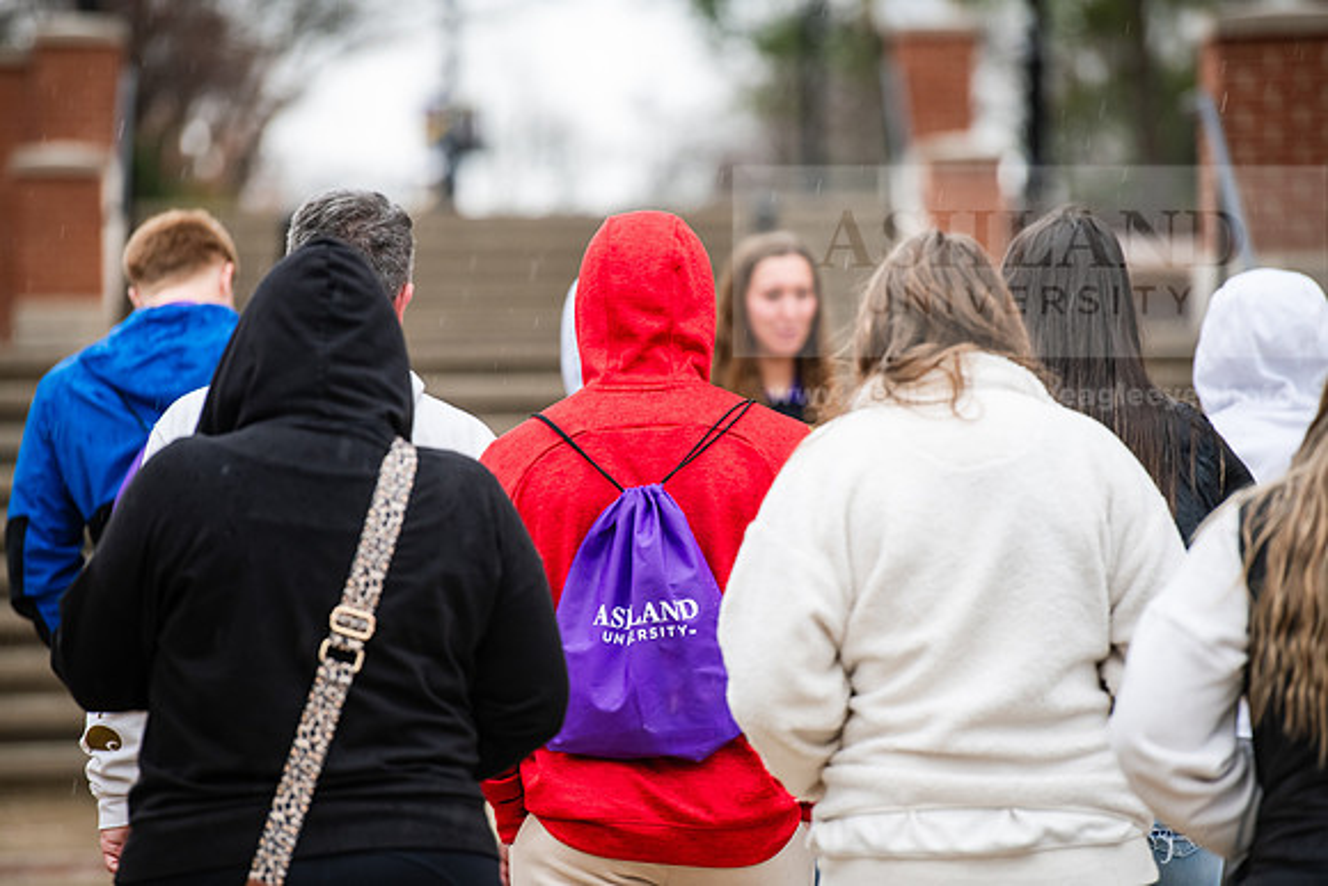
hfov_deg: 10.3
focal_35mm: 200
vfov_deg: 6.9
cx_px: 664
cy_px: 443
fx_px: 7379
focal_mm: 200
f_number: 3.5
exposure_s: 1/320
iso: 640
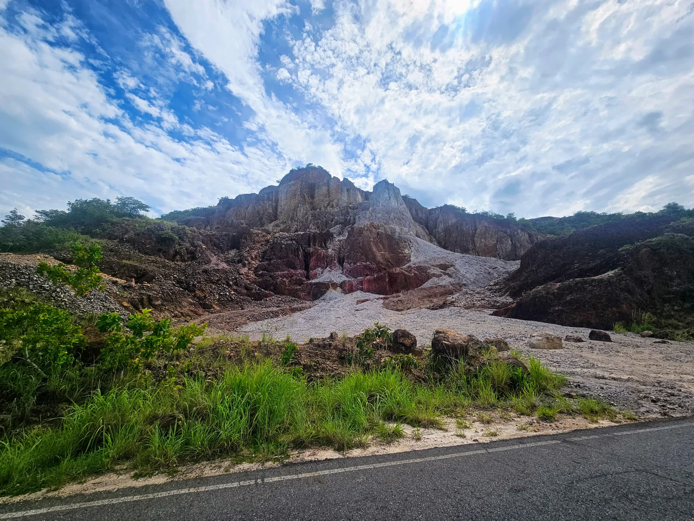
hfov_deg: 106.2
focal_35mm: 13
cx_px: 347
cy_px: 260
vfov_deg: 89.9
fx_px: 261
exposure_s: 1/6014
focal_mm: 2.2
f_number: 2.2
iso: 50
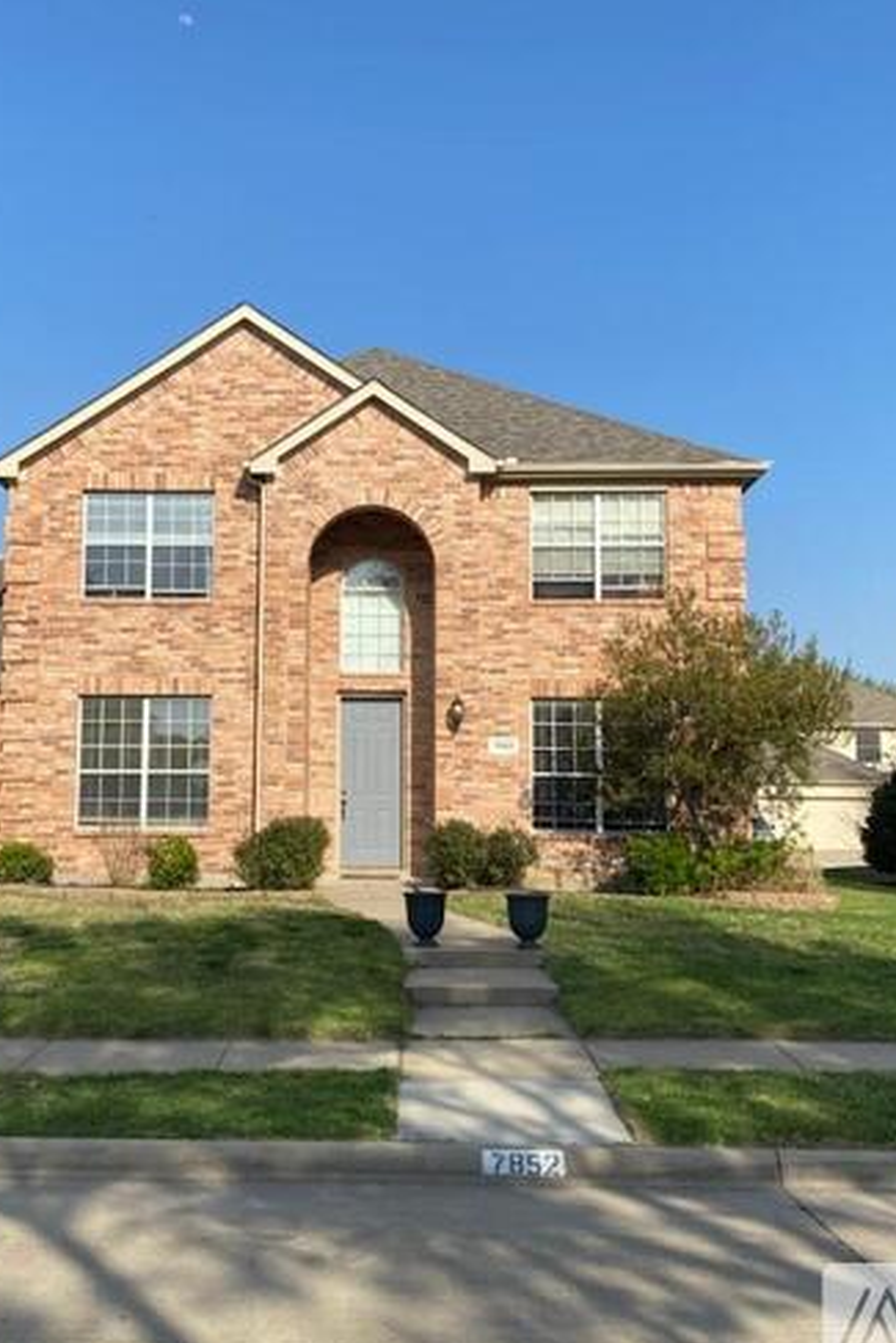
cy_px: 684
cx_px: 349
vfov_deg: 51.9
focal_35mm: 37
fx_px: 1380
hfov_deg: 35.8
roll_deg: -0.5
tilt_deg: +6.2
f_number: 1.8
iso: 32
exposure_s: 1/2817
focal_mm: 4.25
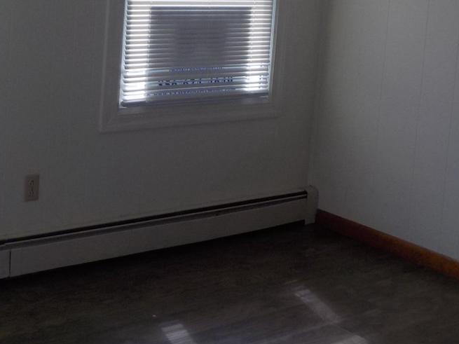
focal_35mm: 66
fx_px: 875
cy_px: 42
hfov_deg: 29.2
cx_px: 163
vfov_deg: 21.8
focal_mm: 4.1
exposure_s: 1/160
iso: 125
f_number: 3.3
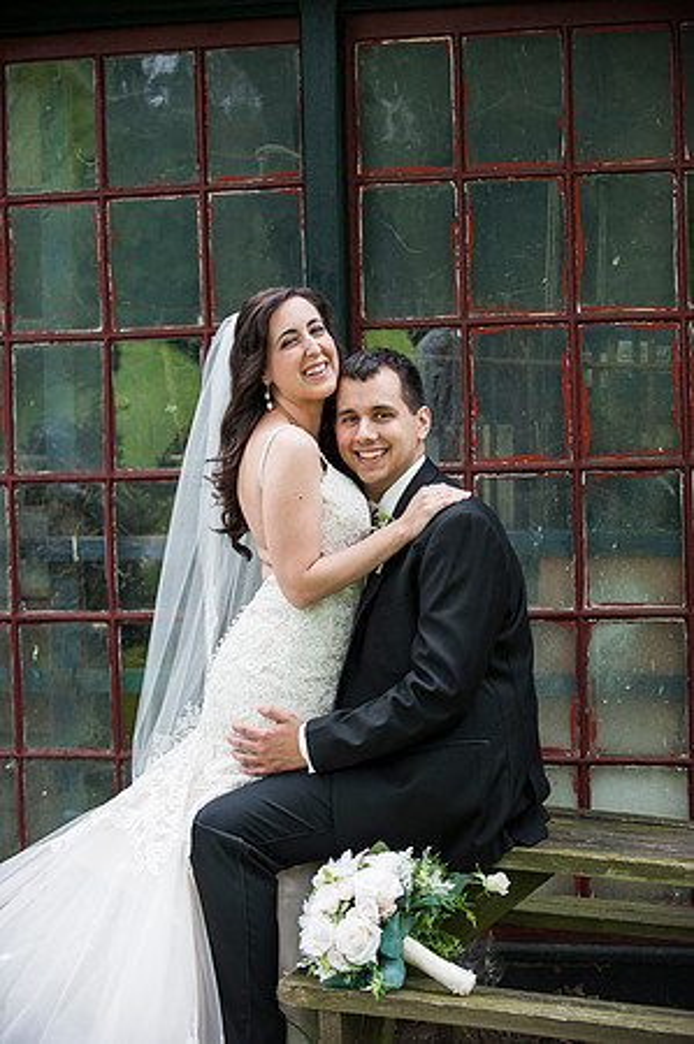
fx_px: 2492
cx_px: 347
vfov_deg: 23.7
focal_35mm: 86
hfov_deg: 15.9
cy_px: 522
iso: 800
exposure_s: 1/1000
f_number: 3.5
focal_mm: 86
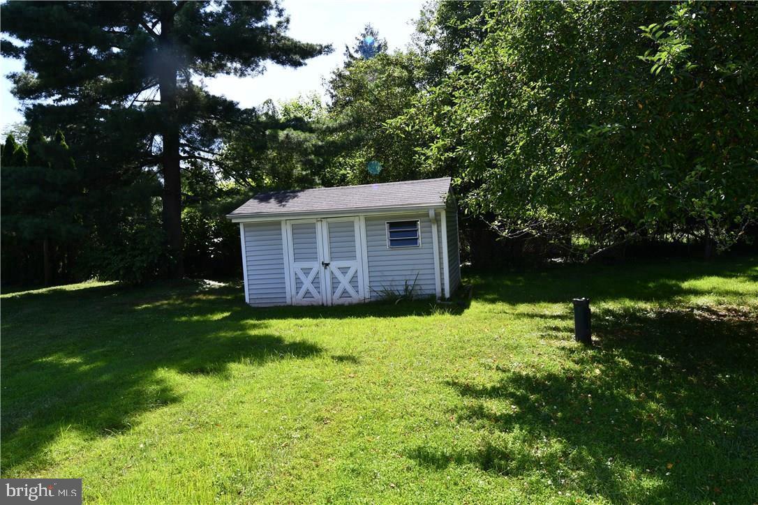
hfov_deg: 73.7
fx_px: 505
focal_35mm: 24
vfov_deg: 53.1
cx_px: 379
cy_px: 252
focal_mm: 16
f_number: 7.1
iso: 100
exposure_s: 1/200
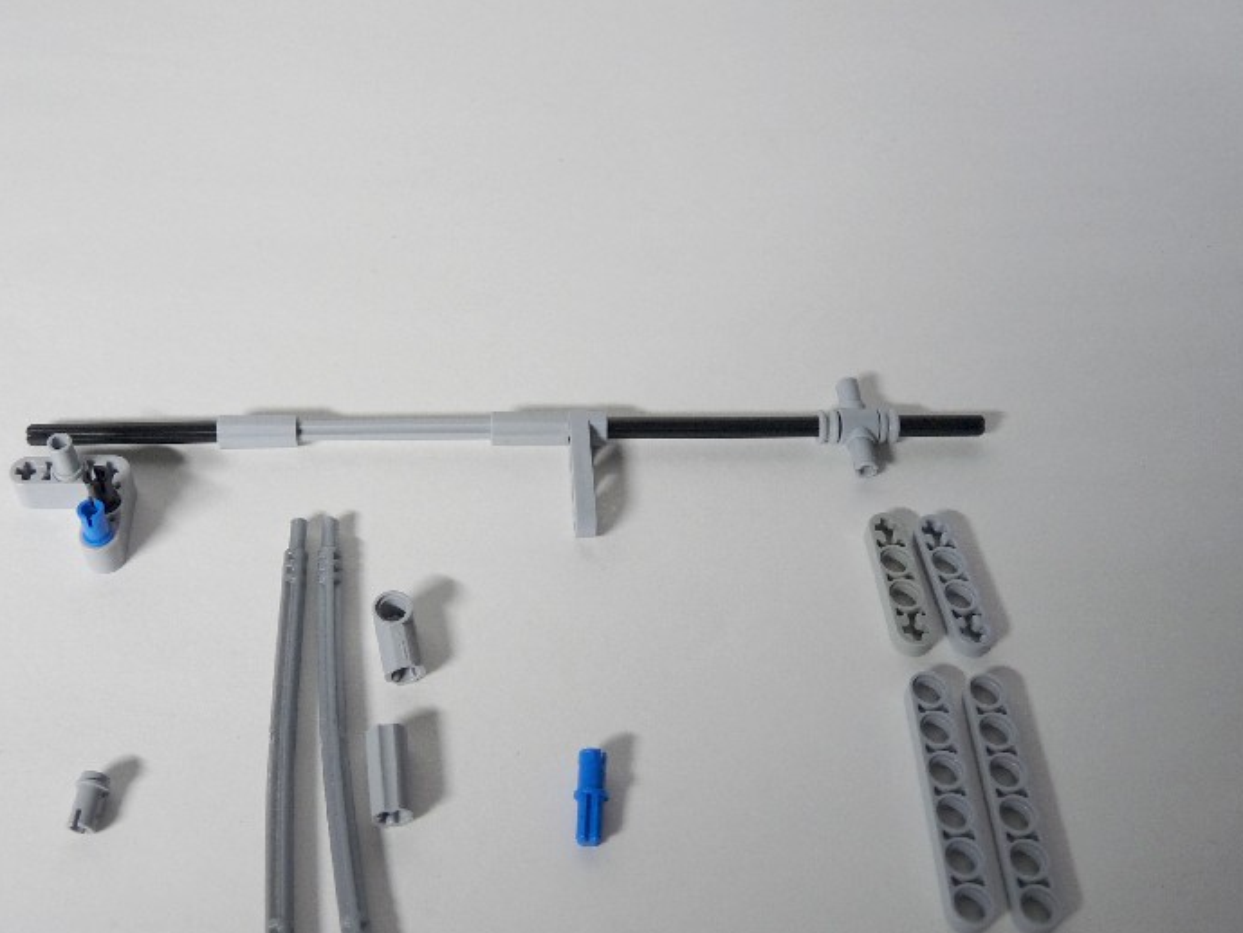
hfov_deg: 51.2
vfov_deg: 39.6
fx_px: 1293
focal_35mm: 36
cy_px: 505
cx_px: 529
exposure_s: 1/8
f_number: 3
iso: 100
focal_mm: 5.4
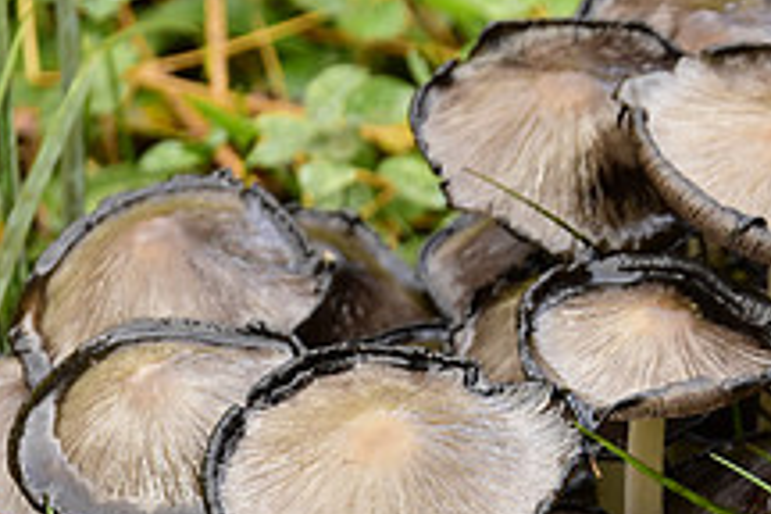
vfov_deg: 3.7
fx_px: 7924
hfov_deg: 5.6
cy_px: 569
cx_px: 553
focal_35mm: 370
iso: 800
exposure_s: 1/160
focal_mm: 92
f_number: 9
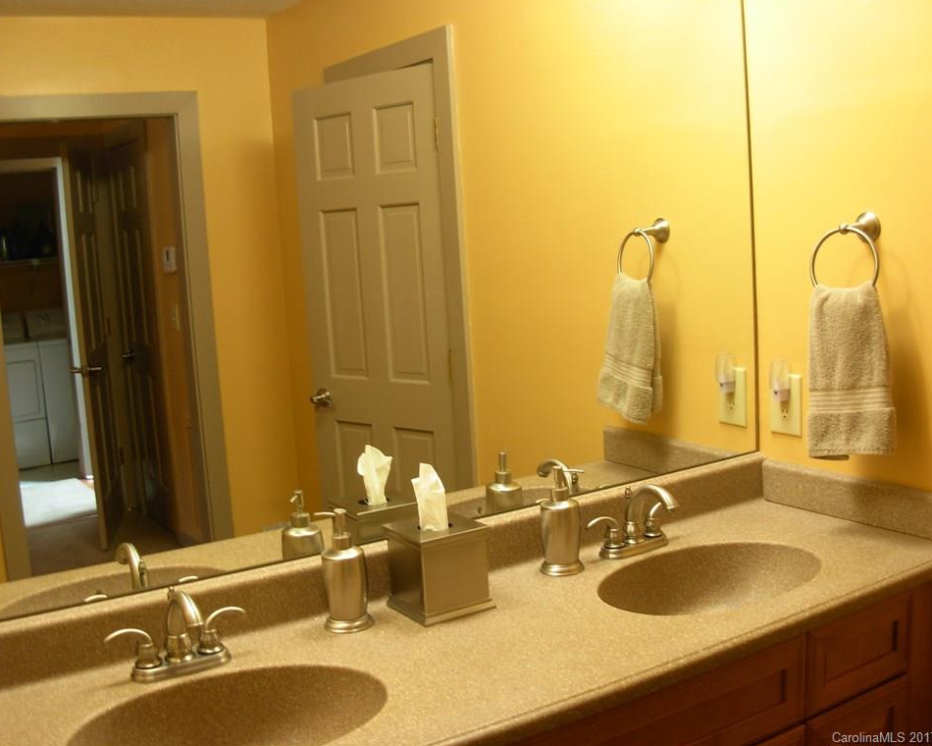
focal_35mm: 40
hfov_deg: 45.8
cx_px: 442
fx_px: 1103
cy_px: 370
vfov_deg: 37.3
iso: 79
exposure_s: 1/5.3
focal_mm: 6.3
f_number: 2.9
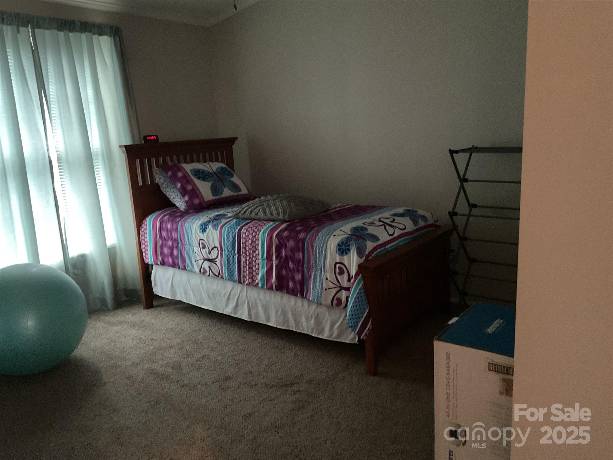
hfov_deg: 61.7
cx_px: 306
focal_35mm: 29
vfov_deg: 48.2
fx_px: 514
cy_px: 230
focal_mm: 3
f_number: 1.8
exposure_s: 1/20
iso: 500
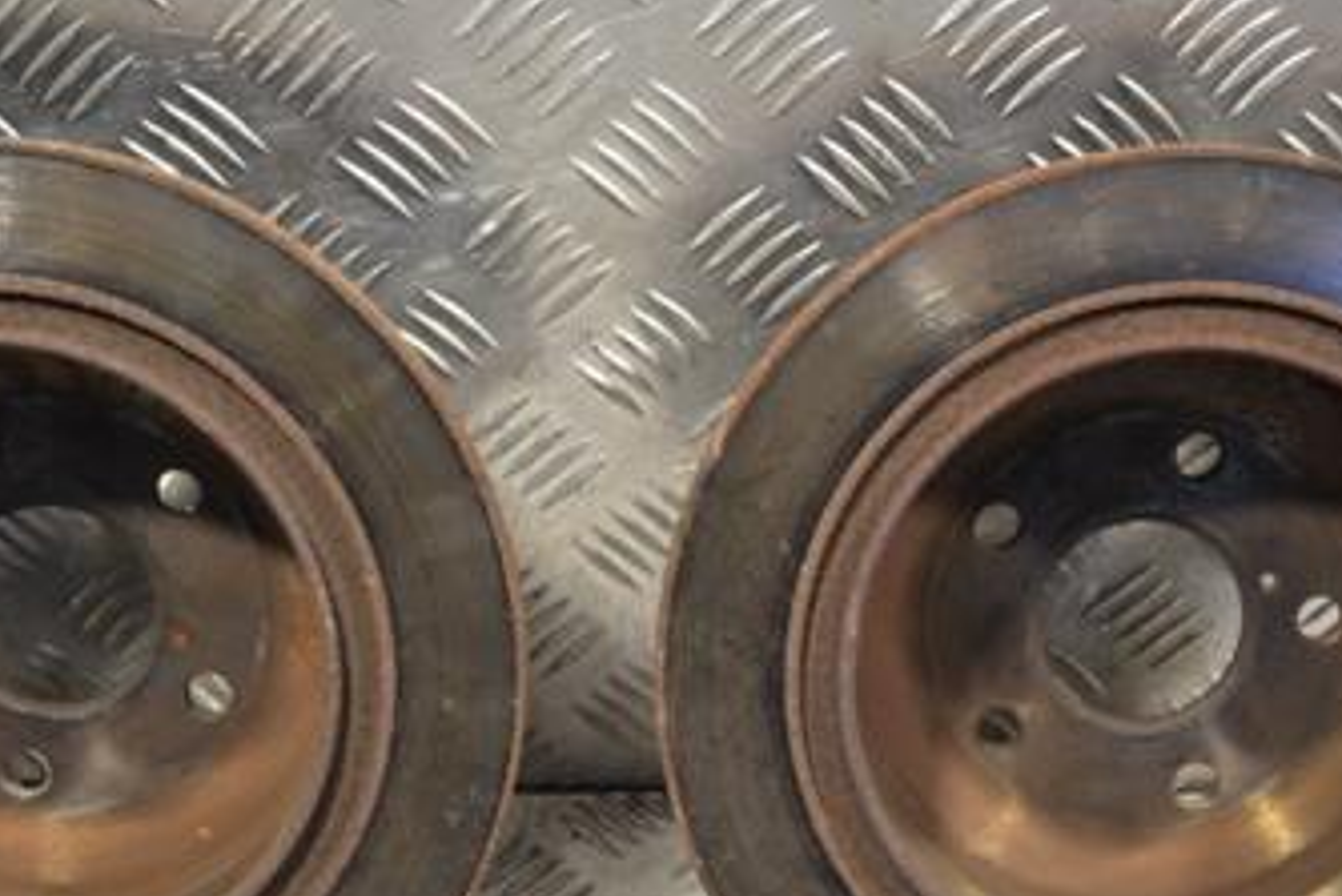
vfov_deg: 19.5
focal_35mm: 70
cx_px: 583
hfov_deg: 28.8
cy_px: 506
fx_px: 2610
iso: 400
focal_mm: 26
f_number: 4.2
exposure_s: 1/50
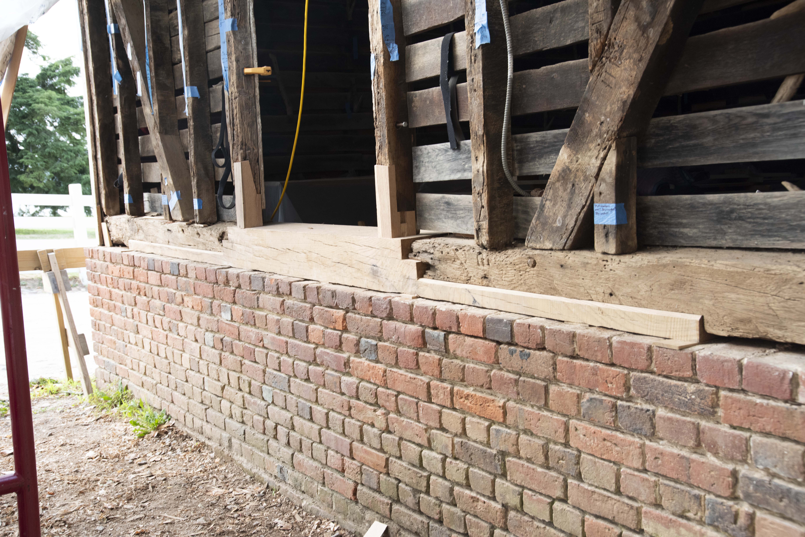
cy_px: 268
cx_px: 402
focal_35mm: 42
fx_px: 939
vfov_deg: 31.9
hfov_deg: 46.4
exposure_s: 1/90
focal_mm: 42
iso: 1000
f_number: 8
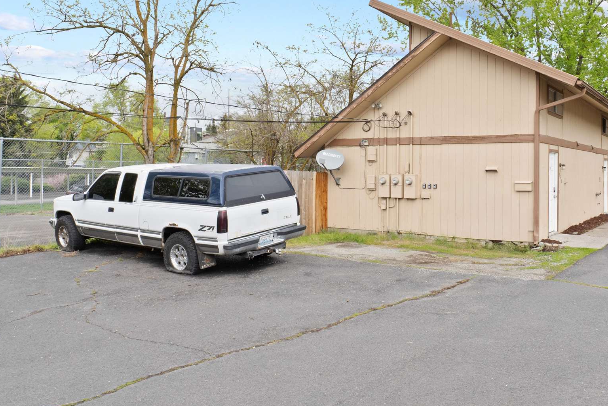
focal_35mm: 32
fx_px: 540
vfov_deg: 40.9
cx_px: 406
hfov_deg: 57.4
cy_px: 162
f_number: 13
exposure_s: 1/60
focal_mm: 16
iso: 400
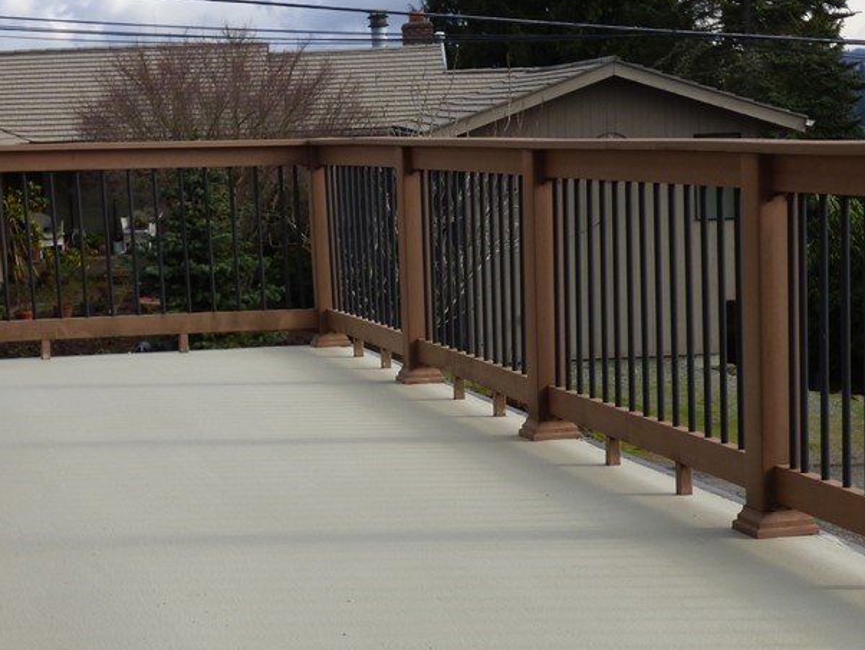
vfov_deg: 17.3
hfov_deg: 23.0
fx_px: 2125
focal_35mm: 85
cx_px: 473
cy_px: 467
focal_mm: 8.68
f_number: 3.8
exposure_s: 1/500
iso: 100
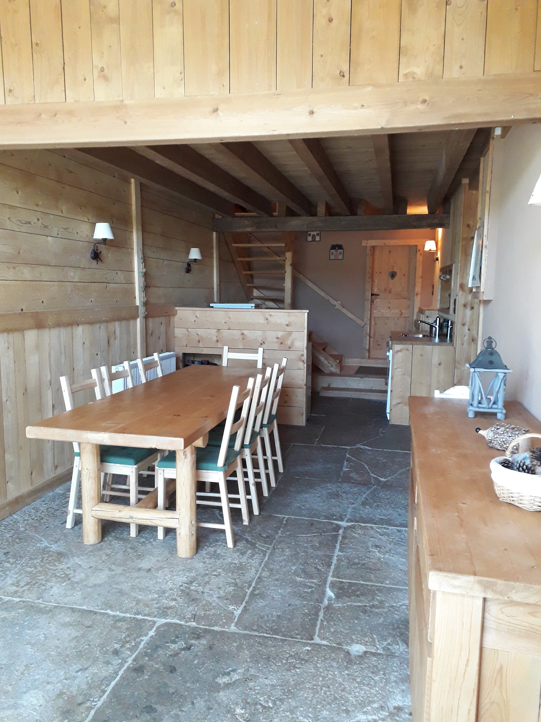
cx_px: 270
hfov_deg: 51.4
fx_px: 563
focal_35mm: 27
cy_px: 361
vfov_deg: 65.3
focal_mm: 3.6
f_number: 1.9
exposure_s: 1/50
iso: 250
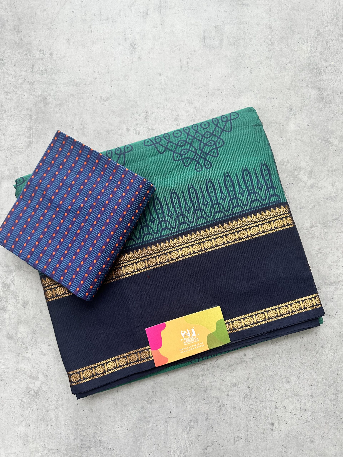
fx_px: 317
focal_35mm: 24
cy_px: 228
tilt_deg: -87.3
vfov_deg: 71.6
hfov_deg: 56.8
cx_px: 172
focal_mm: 6.86
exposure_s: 1/121
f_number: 1.78
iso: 160
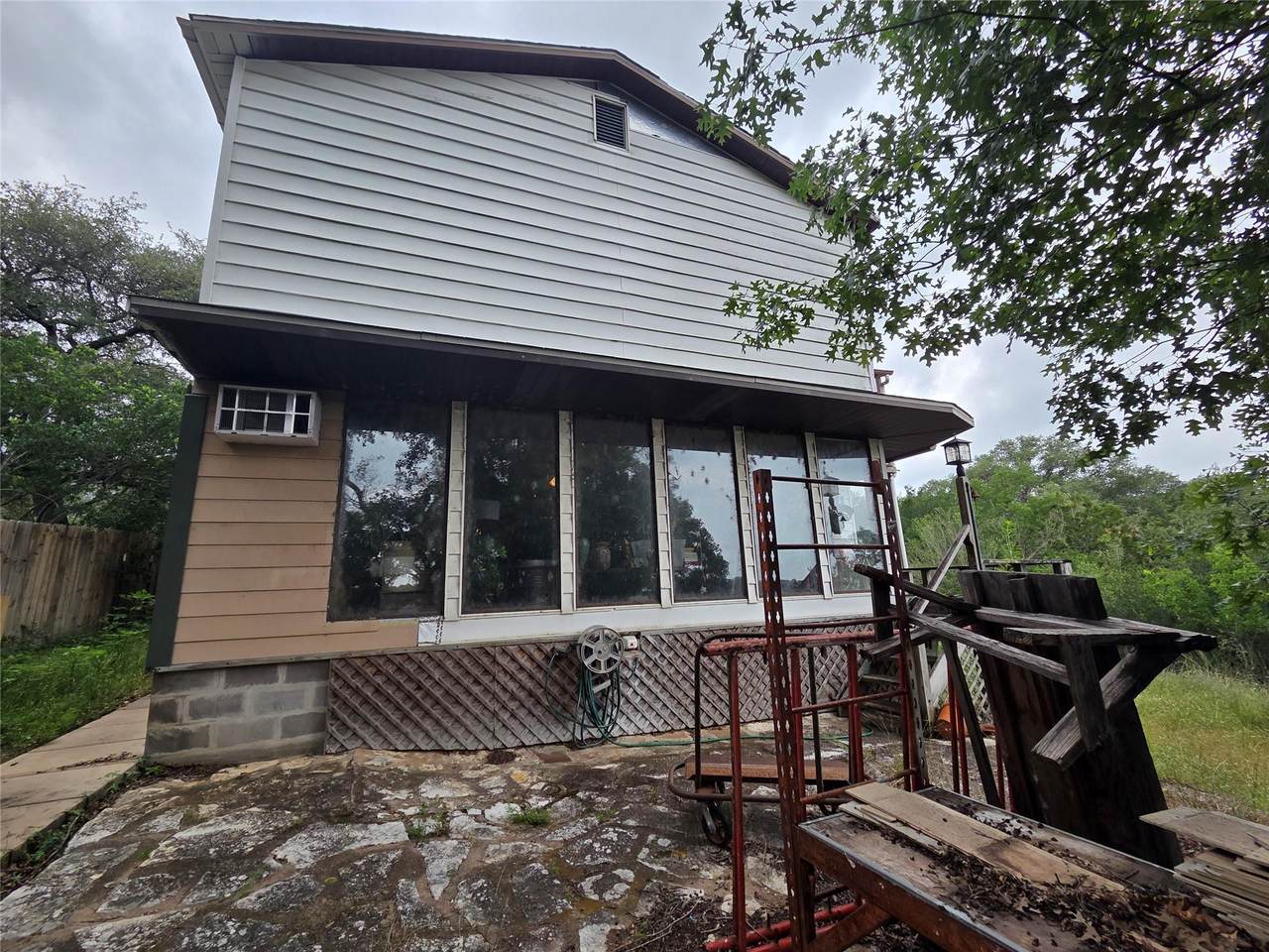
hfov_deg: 106.2
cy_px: 476
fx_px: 477
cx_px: 634
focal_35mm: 13
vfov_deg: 89.9
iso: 50
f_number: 2.2
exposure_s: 1/548
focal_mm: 2.2
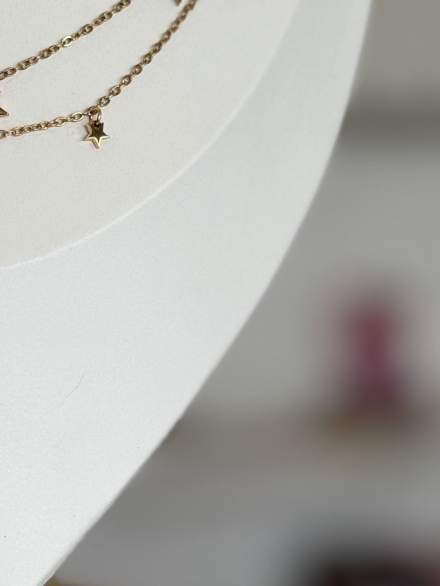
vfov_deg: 13.7
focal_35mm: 143
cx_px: -92
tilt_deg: -1.8
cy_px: 98
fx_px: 2423
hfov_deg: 10.2
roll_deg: +0.2
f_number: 1.78
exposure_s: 1/214
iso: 50
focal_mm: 6.76
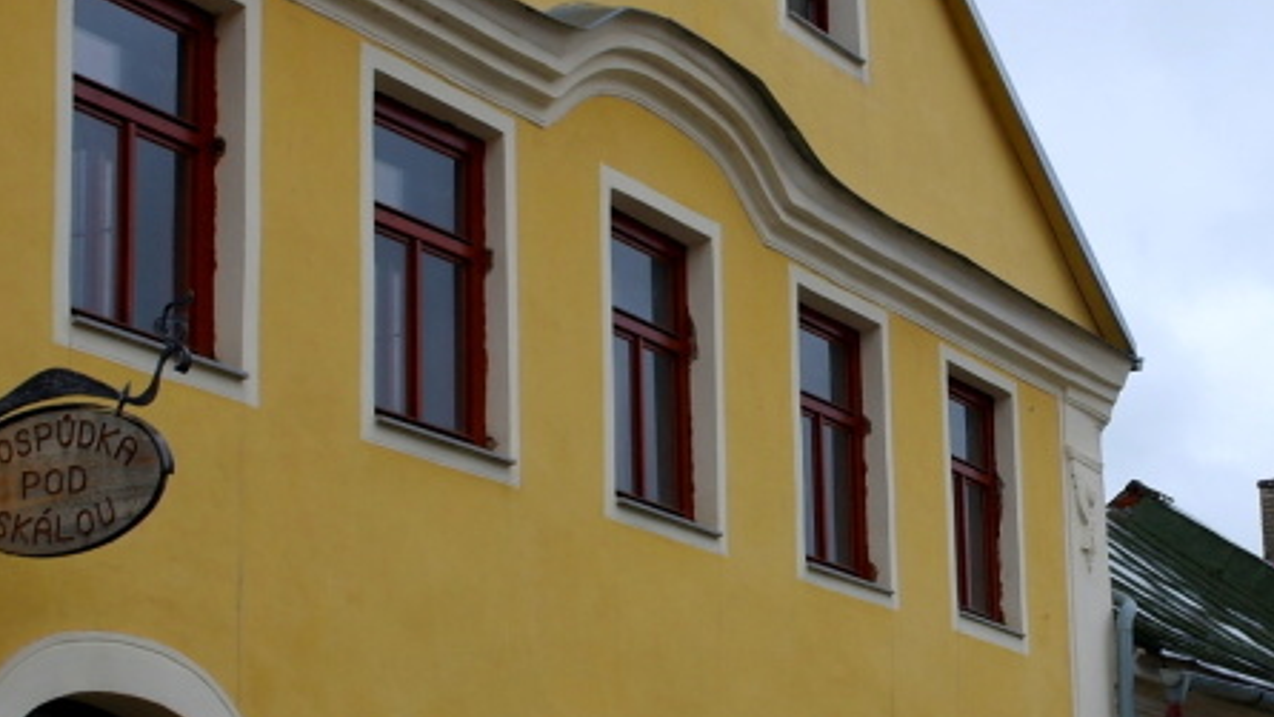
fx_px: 3142
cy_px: 486
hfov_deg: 22.6
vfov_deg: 13.0
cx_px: 1000
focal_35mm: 93
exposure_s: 1/60
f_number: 10
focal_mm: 22
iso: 100
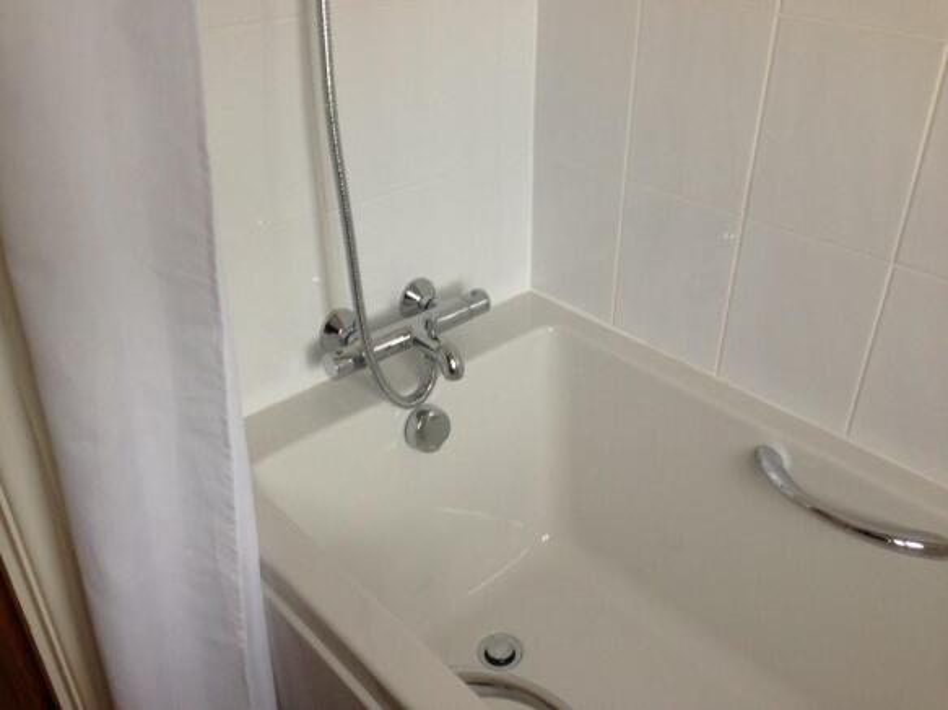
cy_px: 355
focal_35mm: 33
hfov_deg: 55.4
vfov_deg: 42.9
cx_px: 474
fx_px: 904
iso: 64
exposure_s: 1/60
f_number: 2.4
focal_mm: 4.13
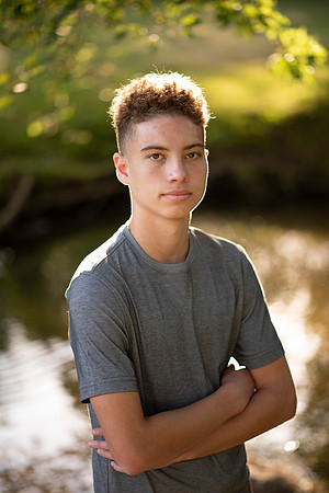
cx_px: 164
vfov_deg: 23.9
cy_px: 246
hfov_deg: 16.1
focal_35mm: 85
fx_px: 1165
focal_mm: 85
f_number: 1.8
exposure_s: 1/250
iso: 125
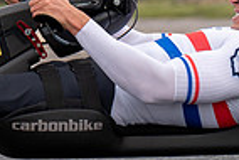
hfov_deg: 3.7
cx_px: 198
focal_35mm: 564
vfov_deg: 2.4
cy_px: 236
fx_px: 3748
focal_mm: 86
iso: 125
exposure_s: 1/1000
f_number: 3.5
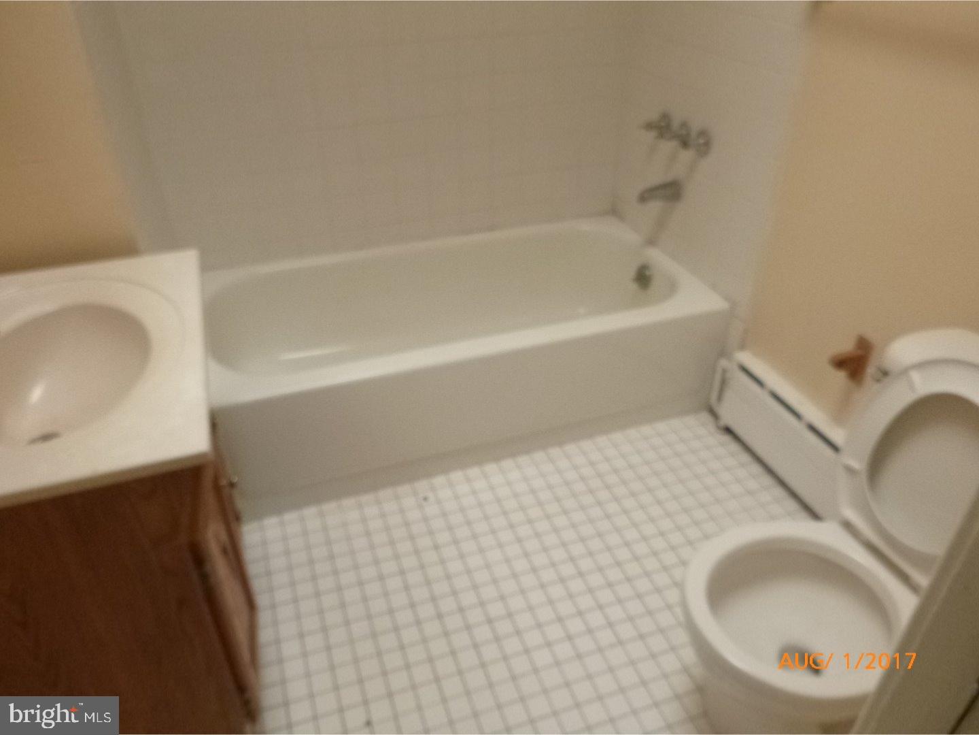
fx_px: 707
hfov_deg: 69.4
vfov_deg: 54.9
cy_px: 368
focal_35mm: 25
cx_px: 490
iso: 400
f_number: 3.9
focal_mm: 4.5
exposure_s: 1/160
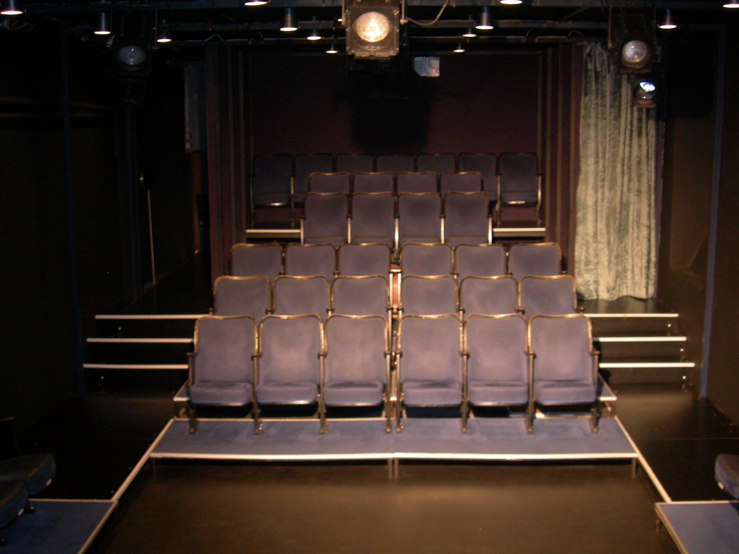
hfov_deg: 38.2
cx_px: 371
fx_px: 1067
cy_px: 343
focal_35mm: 50
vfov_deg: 29.0
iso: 200
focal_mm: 7.8
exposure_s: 1/4.1
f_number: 2.8
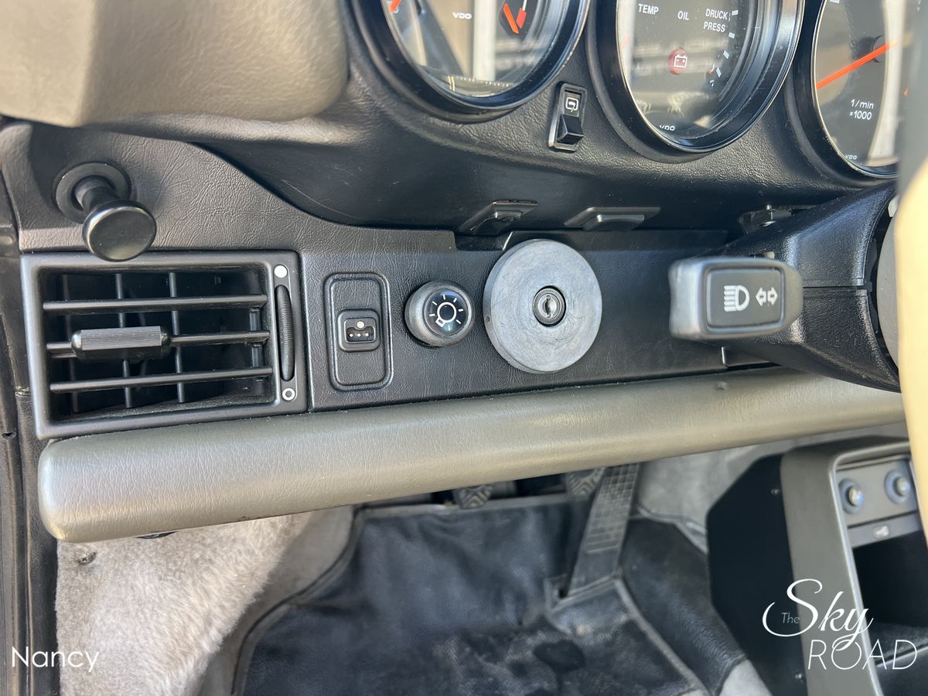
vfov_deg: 53.1
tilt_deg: -22.4
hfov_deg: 67.3
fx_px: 697
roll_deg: -4.8
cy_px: 348
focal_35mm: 26
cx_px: 464
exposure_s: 1/121
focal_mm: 5.7
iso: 100
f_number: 1.5
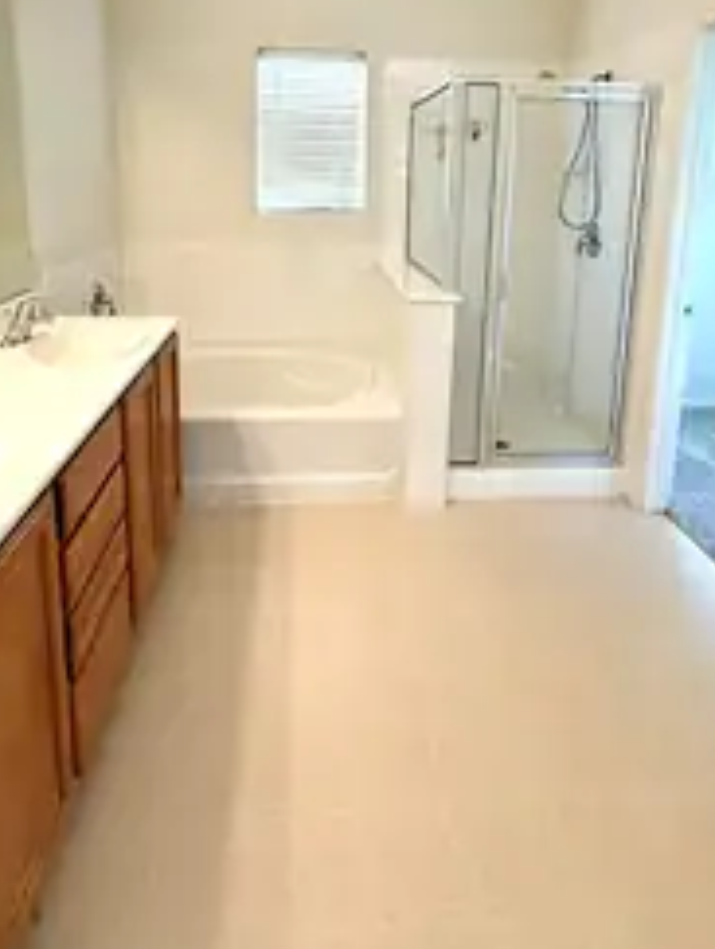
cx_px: 356
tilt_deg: -10.4
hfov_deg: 59.0
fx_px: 632
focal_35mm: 23
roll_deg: -1.5
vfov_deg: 70.9
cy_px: 289
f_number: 2.2
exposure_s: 1/120
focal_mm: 2.22
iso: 160
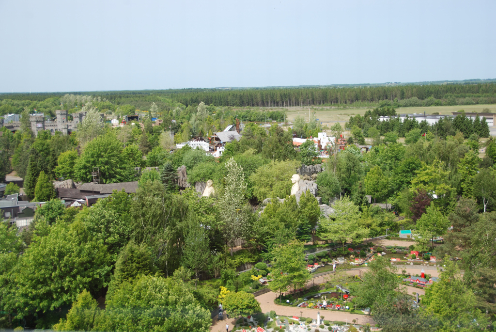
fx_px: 641
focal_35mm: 46
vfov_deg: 29.0
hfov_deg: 42.3
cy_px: 166
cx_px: 248
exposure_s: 1/400
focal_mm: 31
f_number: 4.2
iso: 100
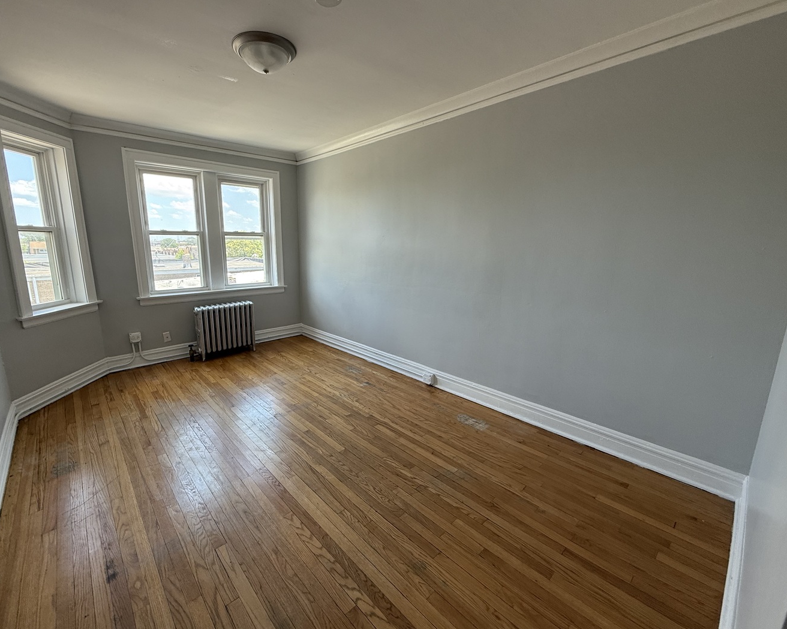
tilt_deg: -9.7
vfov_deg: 84.0
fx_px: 349
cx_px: 362
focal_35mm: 15
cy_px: 312
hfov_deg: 96.6
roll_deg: -0.8
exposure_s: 1/99
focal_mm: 2.22
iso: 100
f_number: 2.2
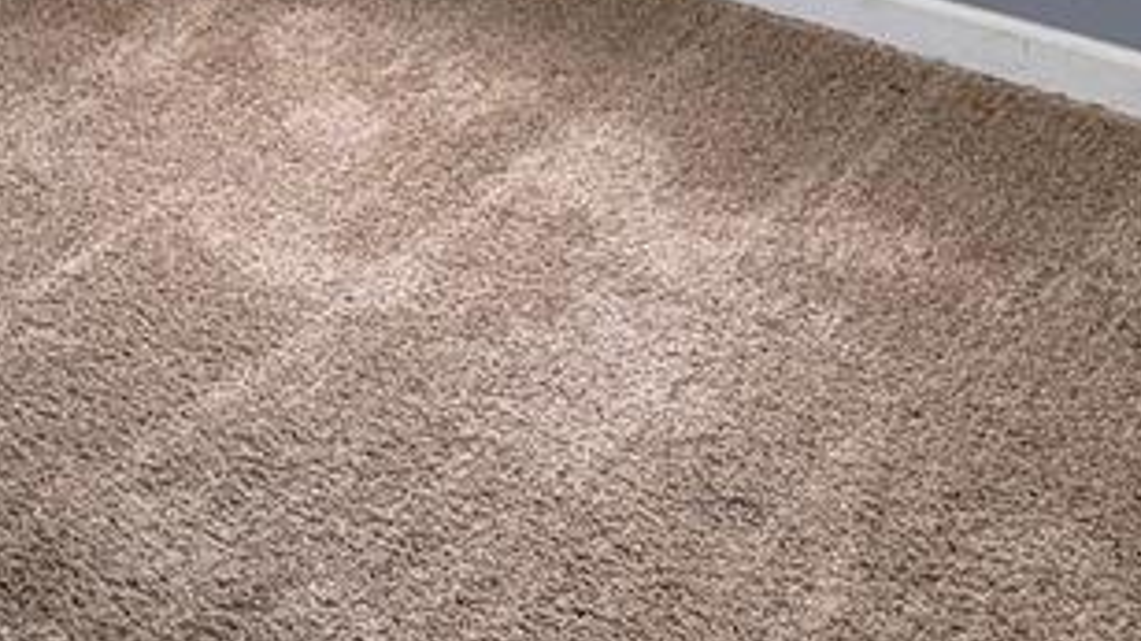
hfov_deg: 22.6
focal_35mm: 87
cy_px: -767
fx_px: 2631
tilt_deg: -7.6
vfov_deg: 11.9
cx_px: -204
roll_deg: -0.6
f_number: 1.78
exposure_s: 1/120
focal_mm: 6.76
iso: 250
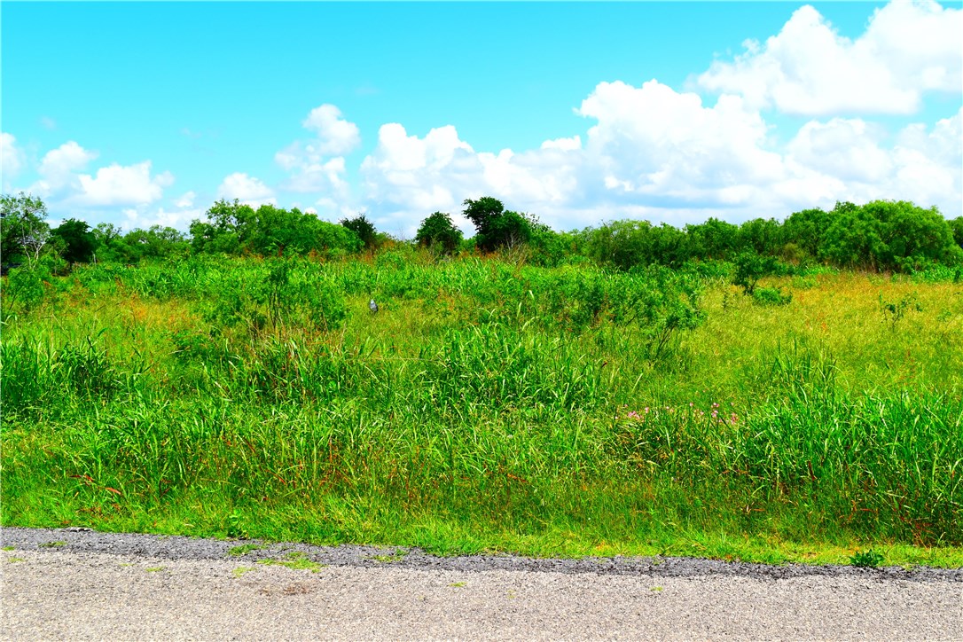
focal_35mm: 33
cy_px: 321
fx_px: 883
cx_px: 482
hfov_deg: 57.2
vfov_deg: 40.0
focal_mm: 22
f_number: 10
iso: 200
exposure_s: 1/400
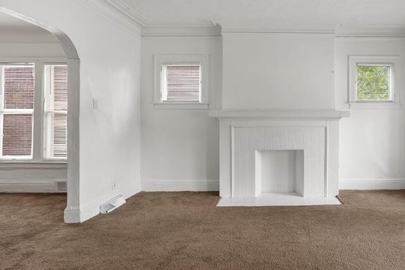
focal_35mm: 26
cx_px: 285
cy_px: 114
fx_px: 292
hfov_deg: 66.6
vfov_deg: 49.4
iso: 100
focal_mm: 16
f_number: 4
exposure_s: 1/10
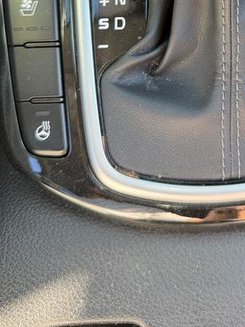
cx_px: 236
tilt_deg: -63.3
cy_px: -48
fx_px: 566
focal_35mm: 60
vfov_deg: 28.7
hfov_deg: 23.5
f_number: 1.78
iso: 125
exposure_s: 1/121
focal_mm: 6.76
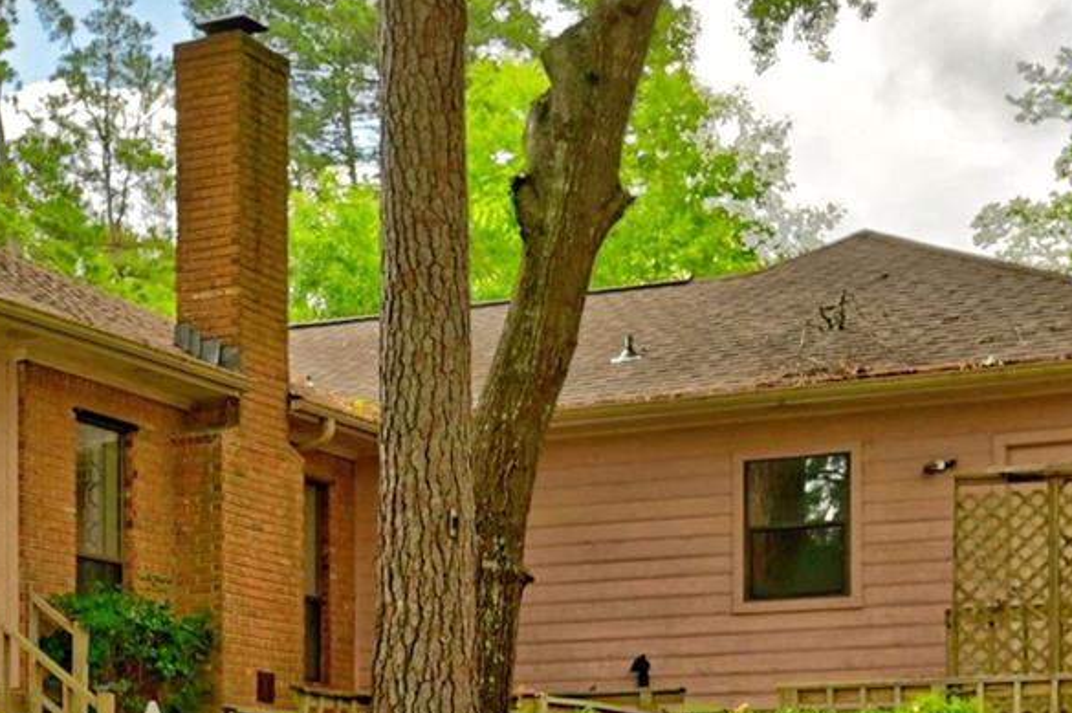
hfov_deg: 23.1
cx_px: -24
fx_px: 2499
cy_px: 889
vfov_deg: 15.5
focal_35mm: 84
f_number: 8
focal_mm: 24
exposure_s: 1/200
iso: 400
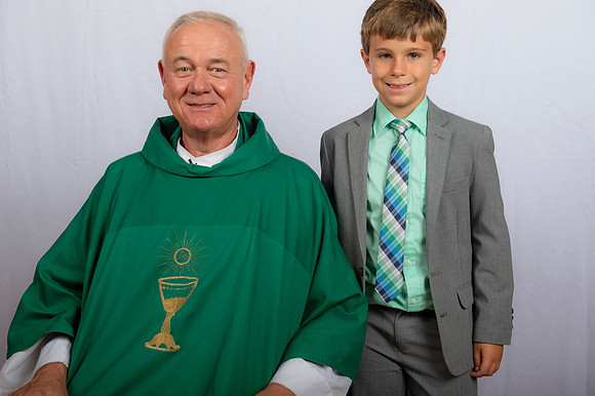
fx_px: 925
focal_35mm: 56
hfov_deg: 35.7
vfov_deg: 24.2
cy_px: 198
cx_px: 298
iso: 320
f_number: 8
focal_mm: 56
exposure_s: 1/200
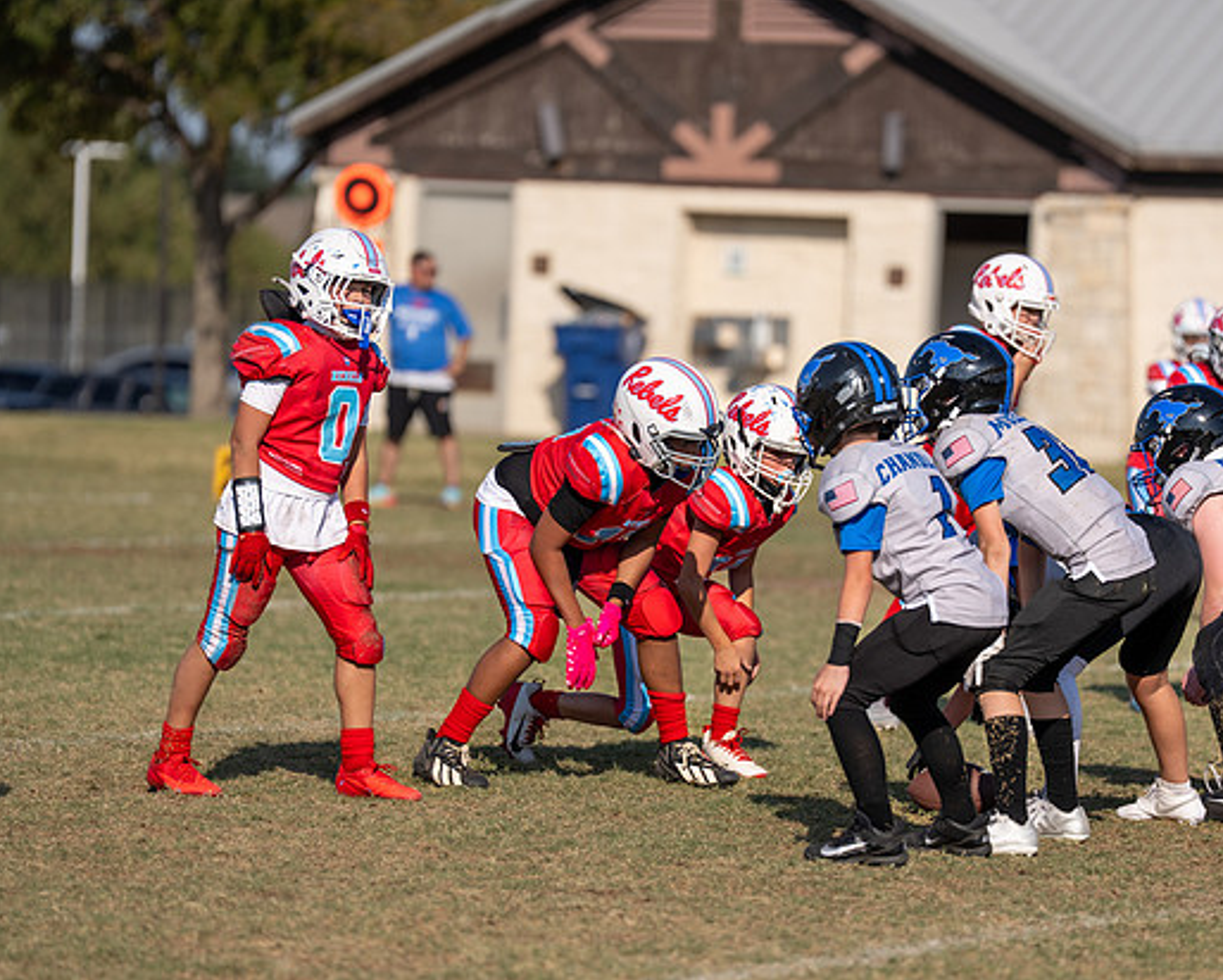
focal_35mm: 237
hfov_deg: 8.1
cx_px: 694
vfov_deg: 6.5
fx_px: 8585
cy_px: 489
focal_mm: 200
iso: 100
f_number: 3.2
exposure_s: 1/3200
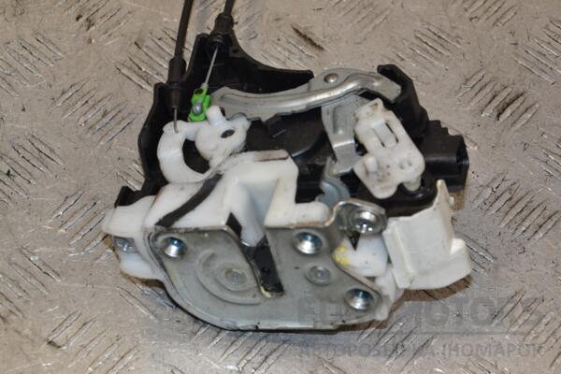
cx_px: 280
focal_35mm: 105
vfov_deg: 13.0
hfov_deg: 19.5
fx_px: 1636
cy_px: 187
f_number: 7.1
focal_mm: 70
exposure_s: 1/200
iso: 800
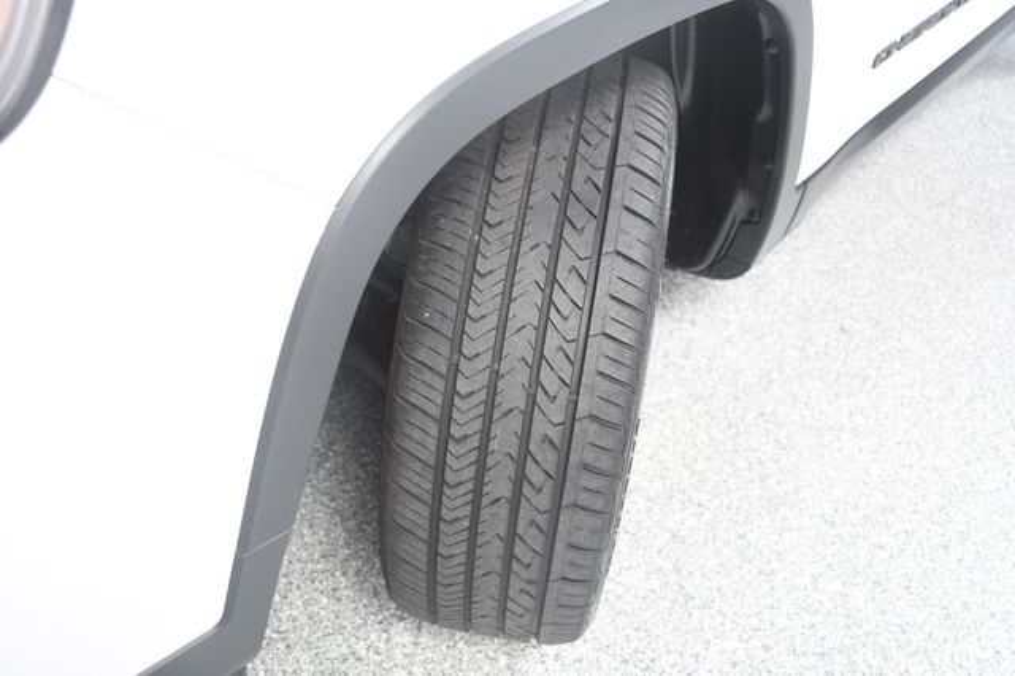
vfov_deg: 38.8
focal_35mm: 34
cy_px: 338
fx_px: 958
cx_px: 508
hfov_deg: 55.8
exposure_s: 1/160
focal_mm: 23
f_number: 3.8
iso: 100
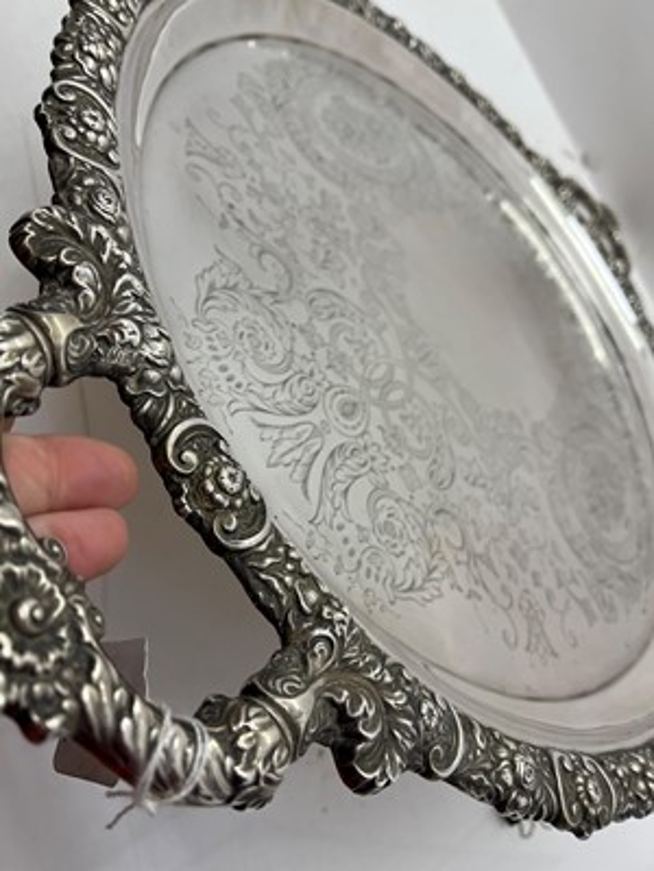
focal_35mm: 26
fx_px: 655
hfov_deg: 53.1
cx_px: 327
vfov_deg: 67.3
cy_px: 436
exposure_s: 1/100
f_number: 1.6
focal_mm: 5.1
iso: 40
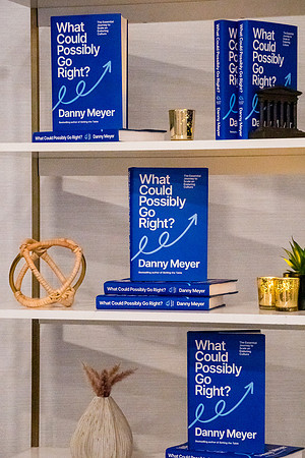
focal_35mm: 105
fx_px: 1334
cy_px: 229
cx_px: 152
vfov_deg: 19.5
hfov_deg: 13.0
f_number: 5.6
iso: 6400
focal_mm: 70
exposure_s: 1/160
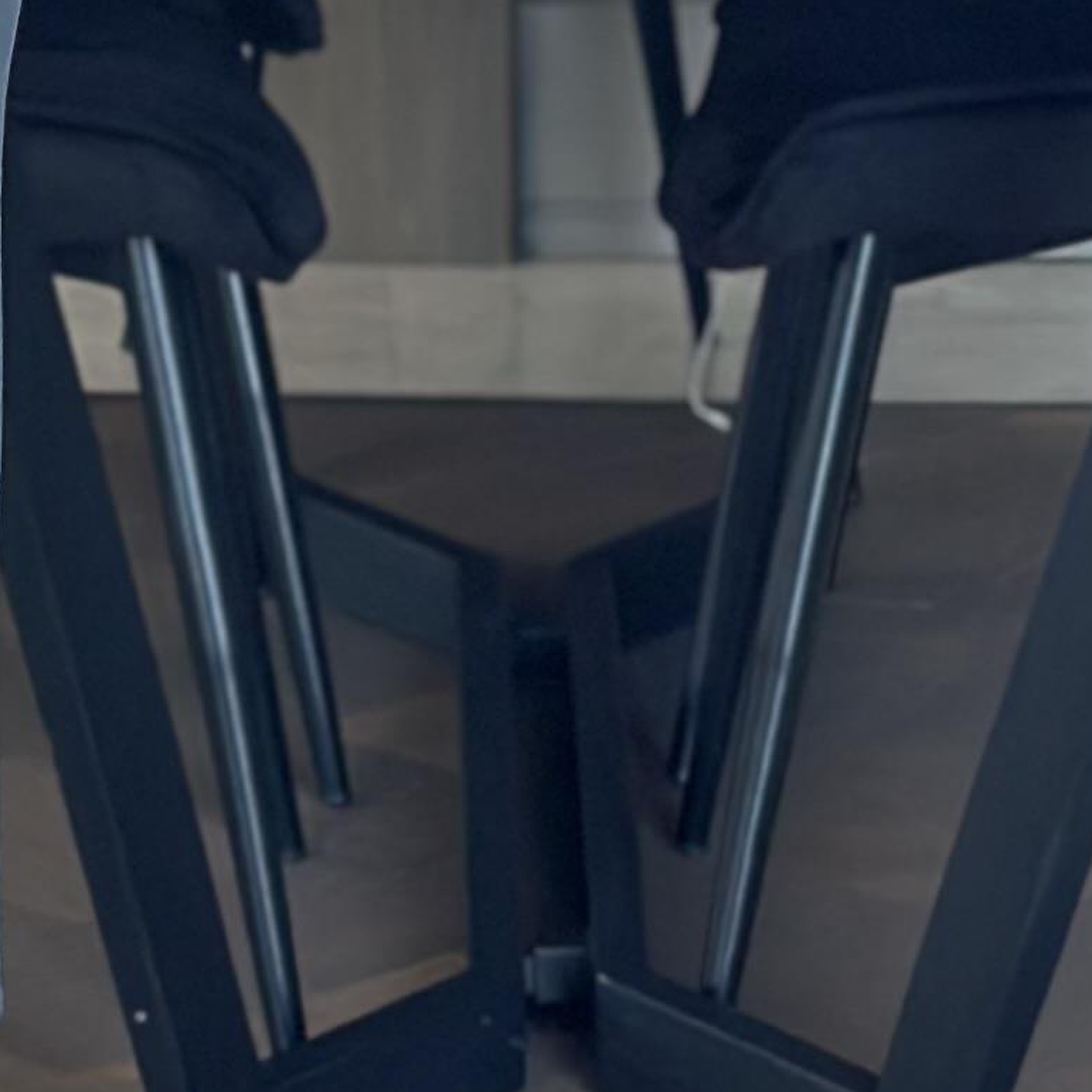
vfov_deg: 7.8
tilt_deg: -20.6
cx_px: -173
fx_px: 7923
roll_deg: +1.1
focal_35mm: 222
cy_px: -140
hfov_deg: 7.8
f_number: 1.78
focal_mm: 6.86
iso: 125
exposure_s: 1/79
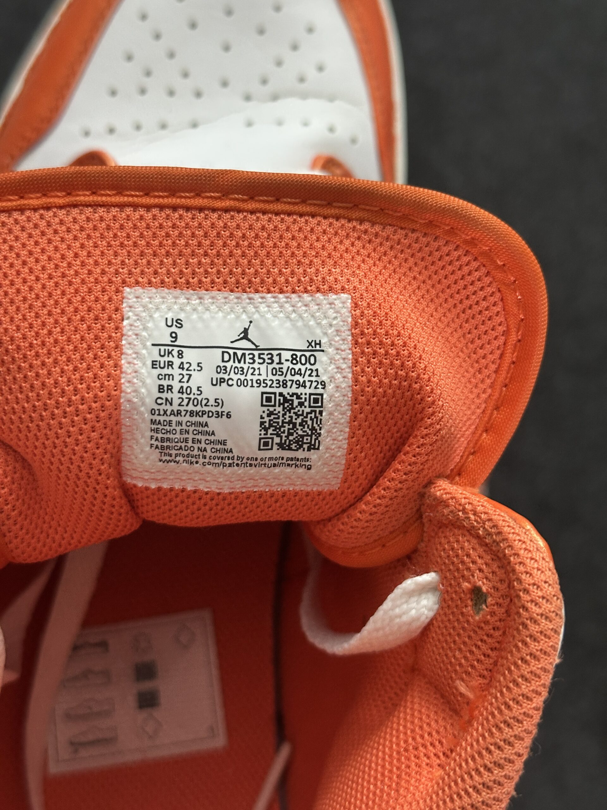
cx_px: 304
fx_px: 1122
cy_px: 405
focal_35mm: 48
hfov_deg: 30.3
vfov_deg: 39.7
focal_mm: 6.86
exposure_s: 1/50
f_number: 1.78
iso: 250
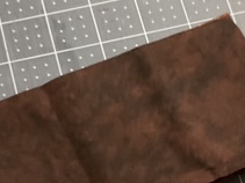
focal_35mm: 88
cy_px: 242
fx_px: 622
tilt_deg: -72.0
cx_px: 176
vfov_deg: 15.9
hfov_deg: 22.1
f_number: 1.8
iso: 500
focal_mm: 3
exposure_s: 1/24
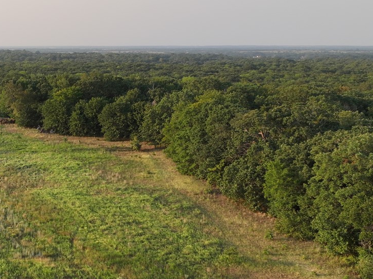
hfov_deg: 28.8
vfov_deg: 23.2
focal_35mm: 63
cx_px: 2
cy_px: 184
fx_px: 679
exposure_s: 1/40
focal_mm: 12.29
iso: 150
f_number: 2.8
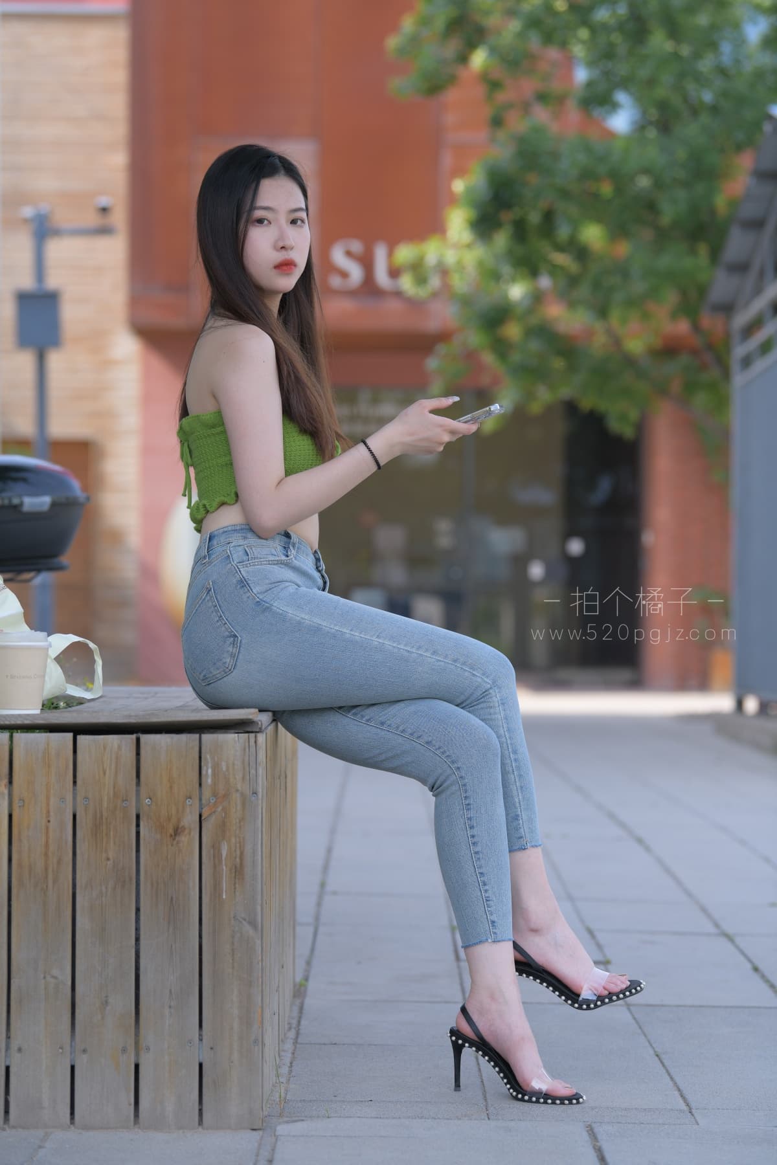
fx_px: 3173
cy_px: 582
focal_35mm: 98
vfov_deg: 20.8
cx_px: 388
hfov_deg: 14.0
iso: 280
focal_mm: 98
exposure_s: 1/640
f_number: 4
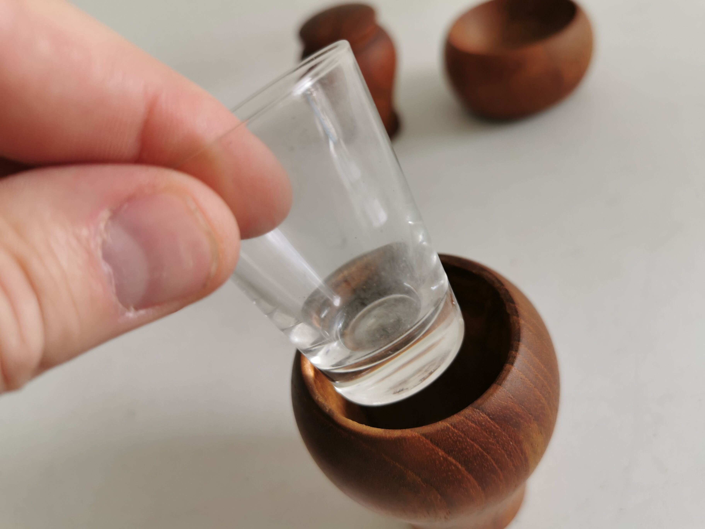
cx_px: 352
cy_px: 264
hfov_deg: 65.3
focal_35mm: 27
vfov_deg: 51.4
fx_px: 550
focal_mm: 5.56
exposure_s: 1/342
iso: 50
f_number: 1.6
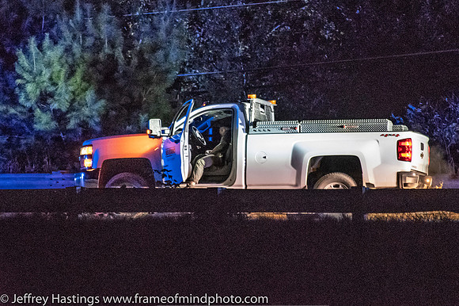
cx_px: 260
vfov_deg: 4.3
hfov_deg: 6.4
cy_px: 140
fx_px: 4079
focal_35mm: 320
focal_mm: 175
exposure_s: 1/50
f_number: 5.3
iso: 12800
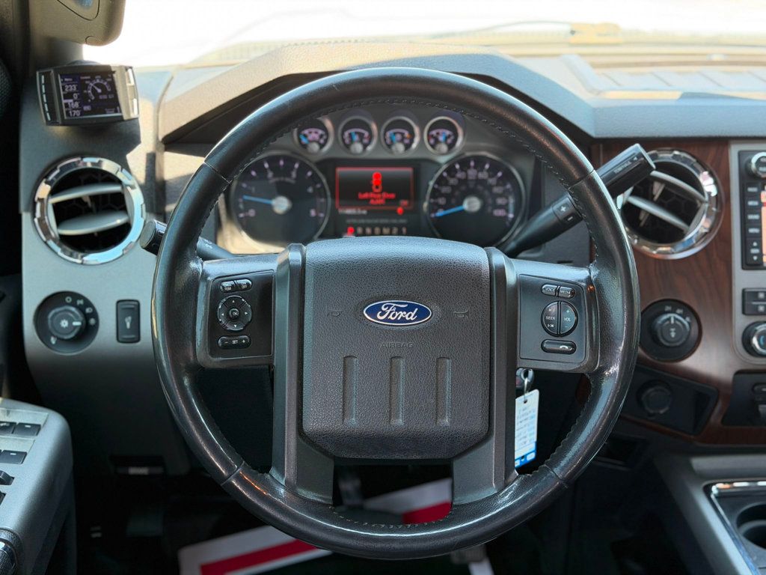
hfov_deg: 39.7
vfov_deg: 30.3
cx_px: 383
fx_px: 1062
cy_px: 288
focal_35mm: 48
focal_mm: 6.76
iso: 200
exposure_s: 1/115
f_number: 1.78
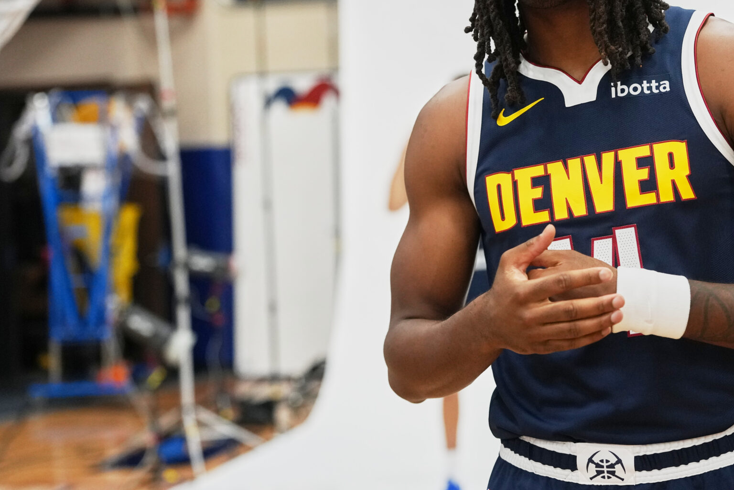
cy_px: 179
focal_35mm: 80
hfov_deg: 25.1
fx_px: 1631
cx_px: 539
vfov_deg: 17.0
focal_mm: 48
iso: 2500
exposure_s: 1/1250
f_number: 2
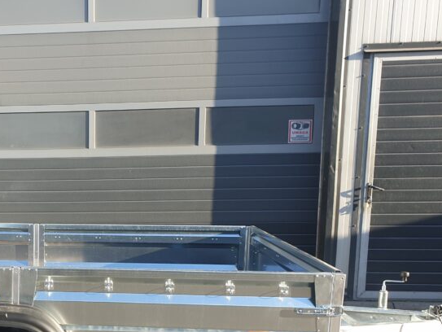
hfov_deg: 36.5
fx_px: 626
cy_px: 258
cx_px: 47
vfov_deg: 29.1
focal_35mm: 49
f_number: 2.4
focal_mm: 4.3
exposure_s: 1/354
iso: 50
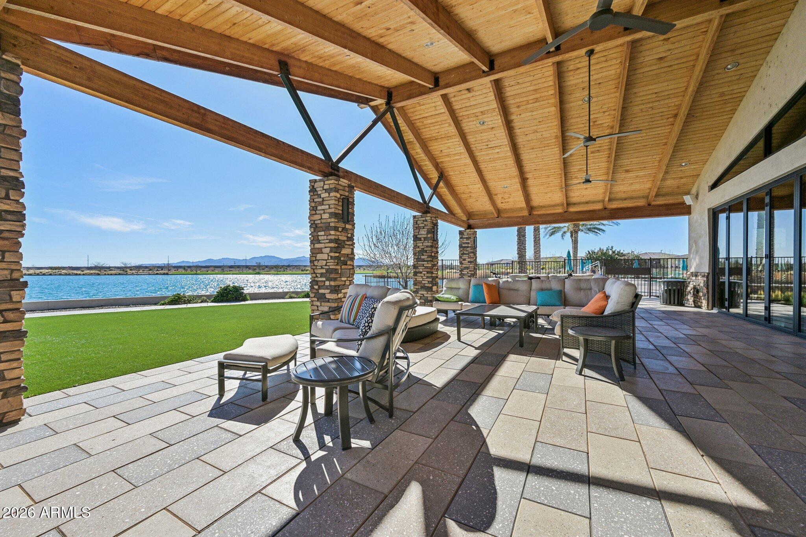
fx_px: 313
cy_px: 268
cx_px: 403
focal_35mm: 14
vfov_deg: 81.2
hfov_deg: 104.3
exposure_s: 1/400
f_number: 8
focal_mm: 14
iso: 100
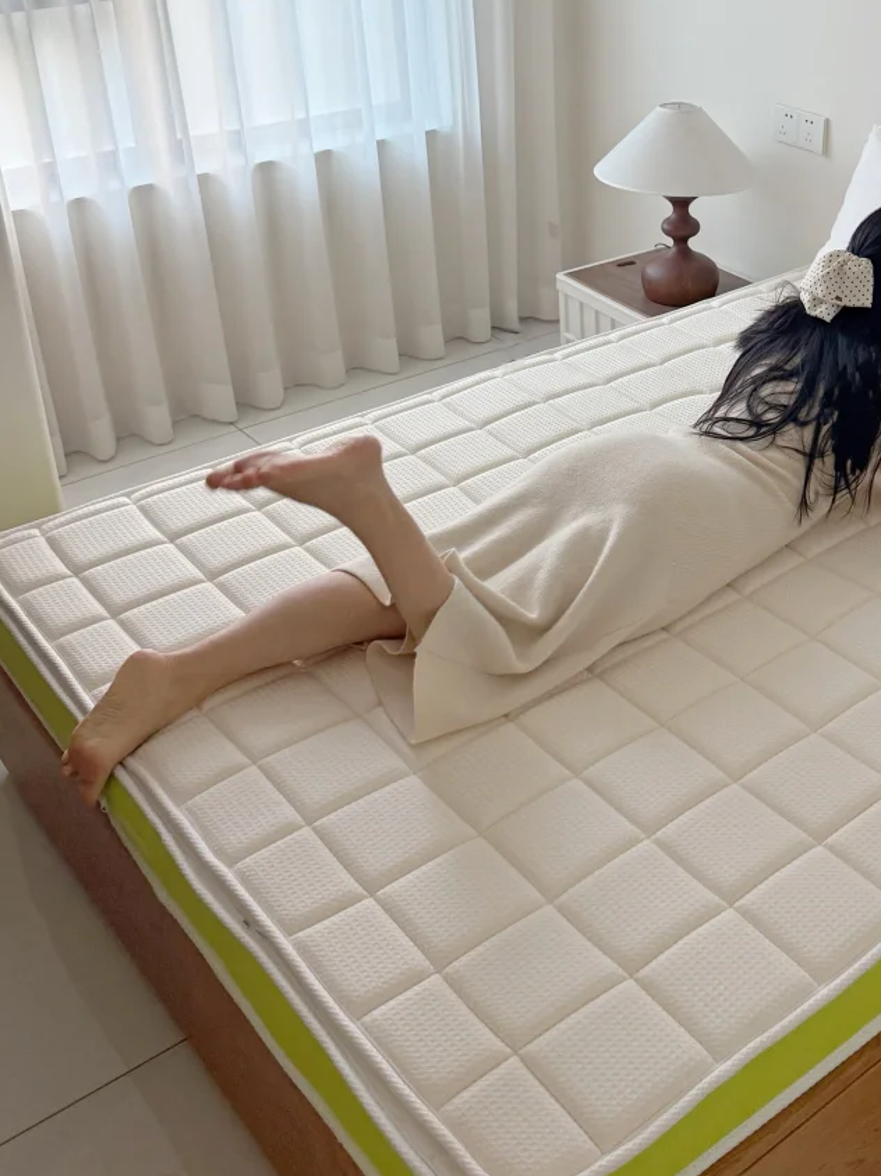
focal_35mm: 41
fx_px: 1392
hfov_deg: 34.1
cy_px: 405
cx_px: 697
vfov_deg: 45.2
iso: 200
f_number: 1.78
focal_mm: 6.76
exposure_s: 1/67
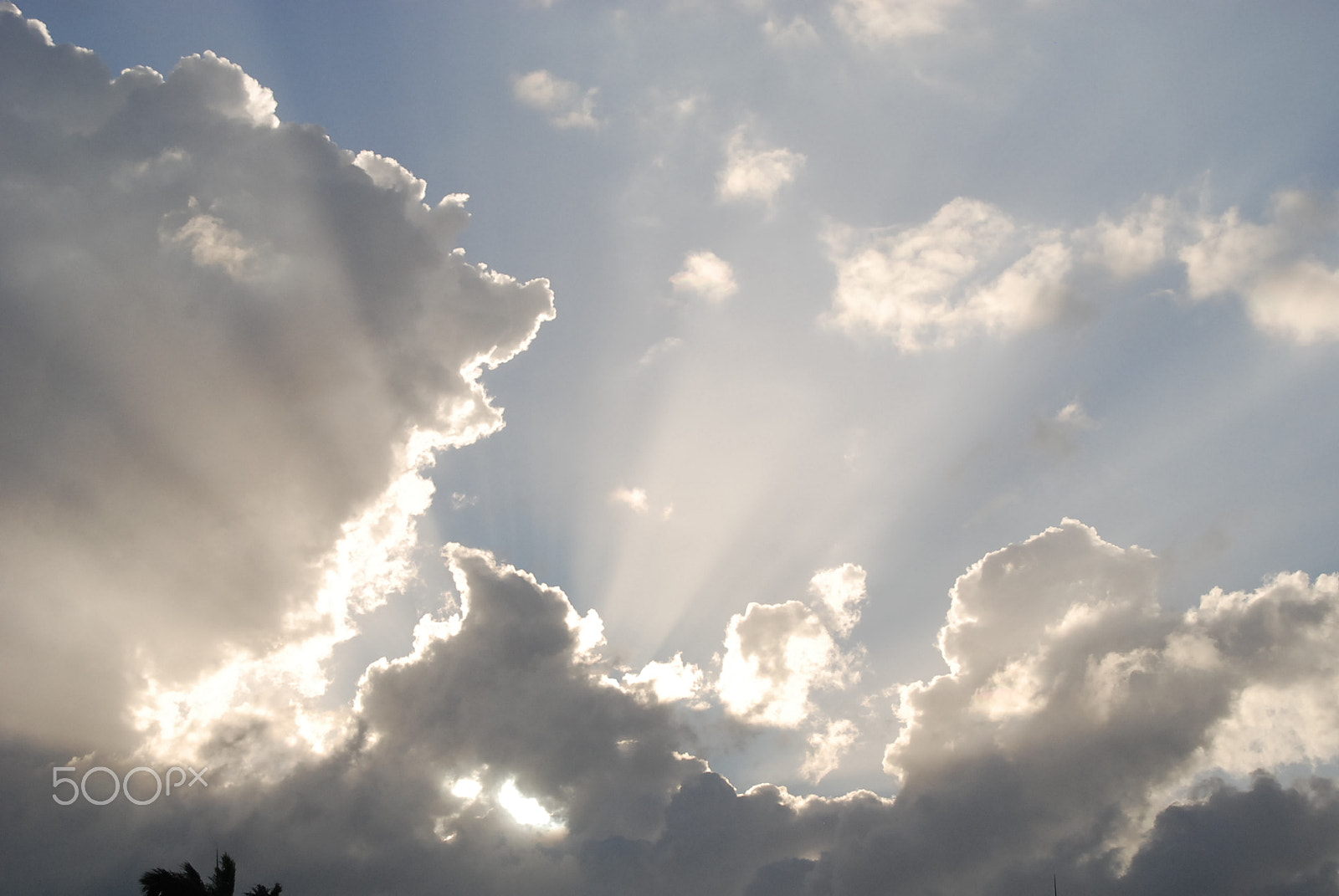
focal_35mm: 82
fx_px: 3072
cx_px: 670
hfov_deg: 24.6
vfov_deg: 16.6
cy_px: 448
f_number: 9.5
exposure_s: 1/2000
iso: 500
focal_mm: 55
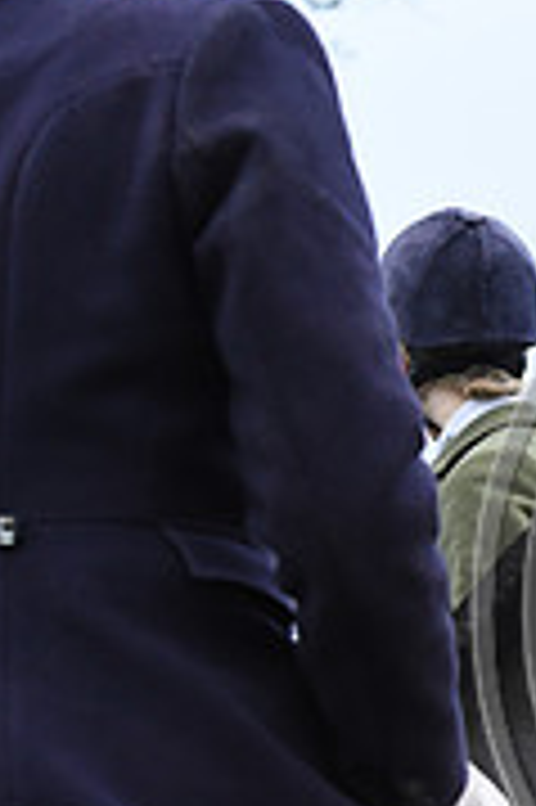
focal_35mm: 227
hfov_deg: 6.0
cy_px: 549
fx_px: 5079
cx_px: 887
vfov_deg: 9.1
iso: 3200
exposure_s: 1/1000
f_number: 5.6
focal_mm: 70
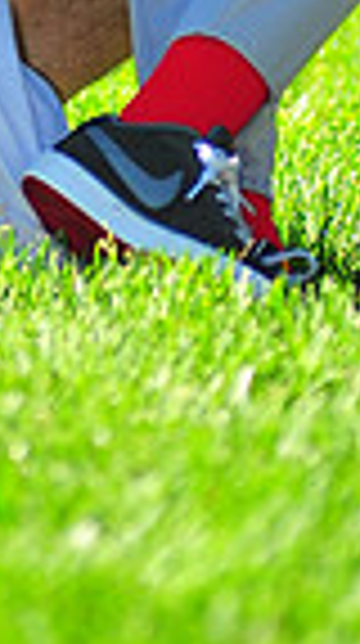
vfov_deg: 2.8
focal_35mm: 765
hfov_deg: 1.6
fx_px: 13036
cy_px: -585
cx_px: -22
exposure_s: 1/1000
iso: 200
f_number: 3.5
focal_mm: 180
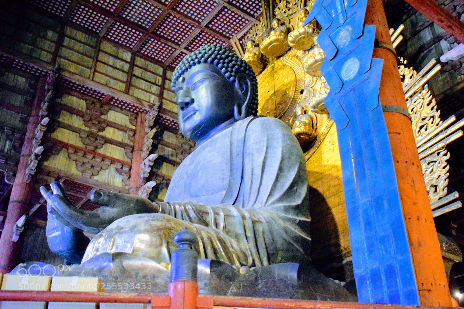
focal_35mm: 38
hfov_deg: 51.3
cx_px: 232
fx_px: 483
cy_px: 154
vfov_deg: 35.5
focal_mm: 25
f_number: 4
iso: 6400
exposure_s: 1/25
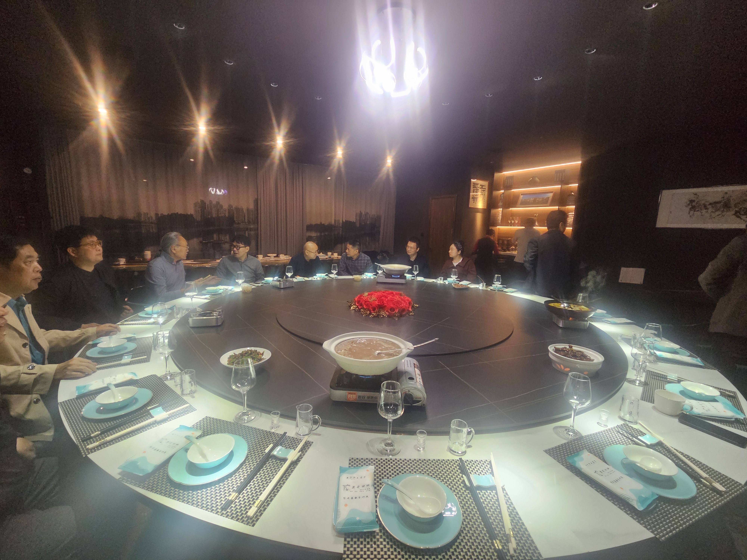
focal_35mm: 13
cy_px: 280
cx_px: 374
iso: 500
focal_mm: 2.2
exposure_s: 1/77.4
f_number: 2.2
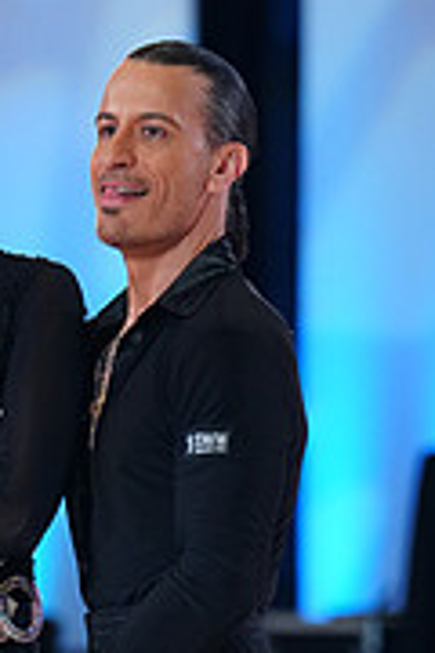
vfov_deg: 4.2
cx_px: -63
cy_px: 874
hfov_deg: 2.8
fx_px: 8844
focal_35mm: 488
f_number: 2.8
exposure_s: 1/400
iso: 2000
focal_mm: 151
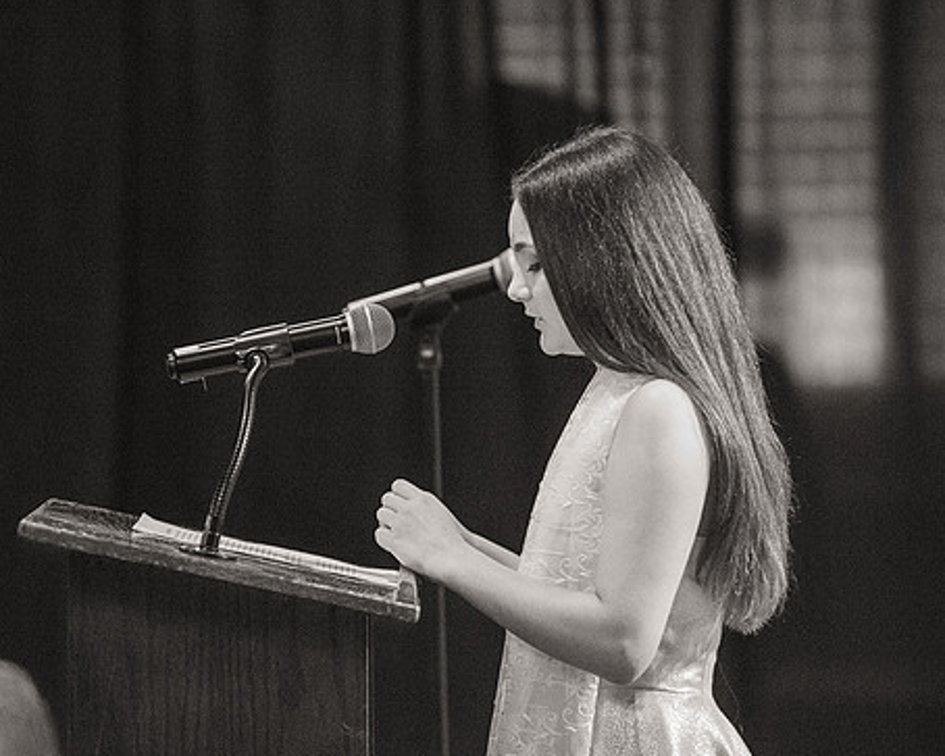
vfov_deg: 7.0
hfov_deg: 8.7
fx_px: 6208
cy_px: 393
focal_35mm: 222
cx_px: 450
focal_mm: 185
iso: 12800
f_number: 3.2
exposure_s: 1/200
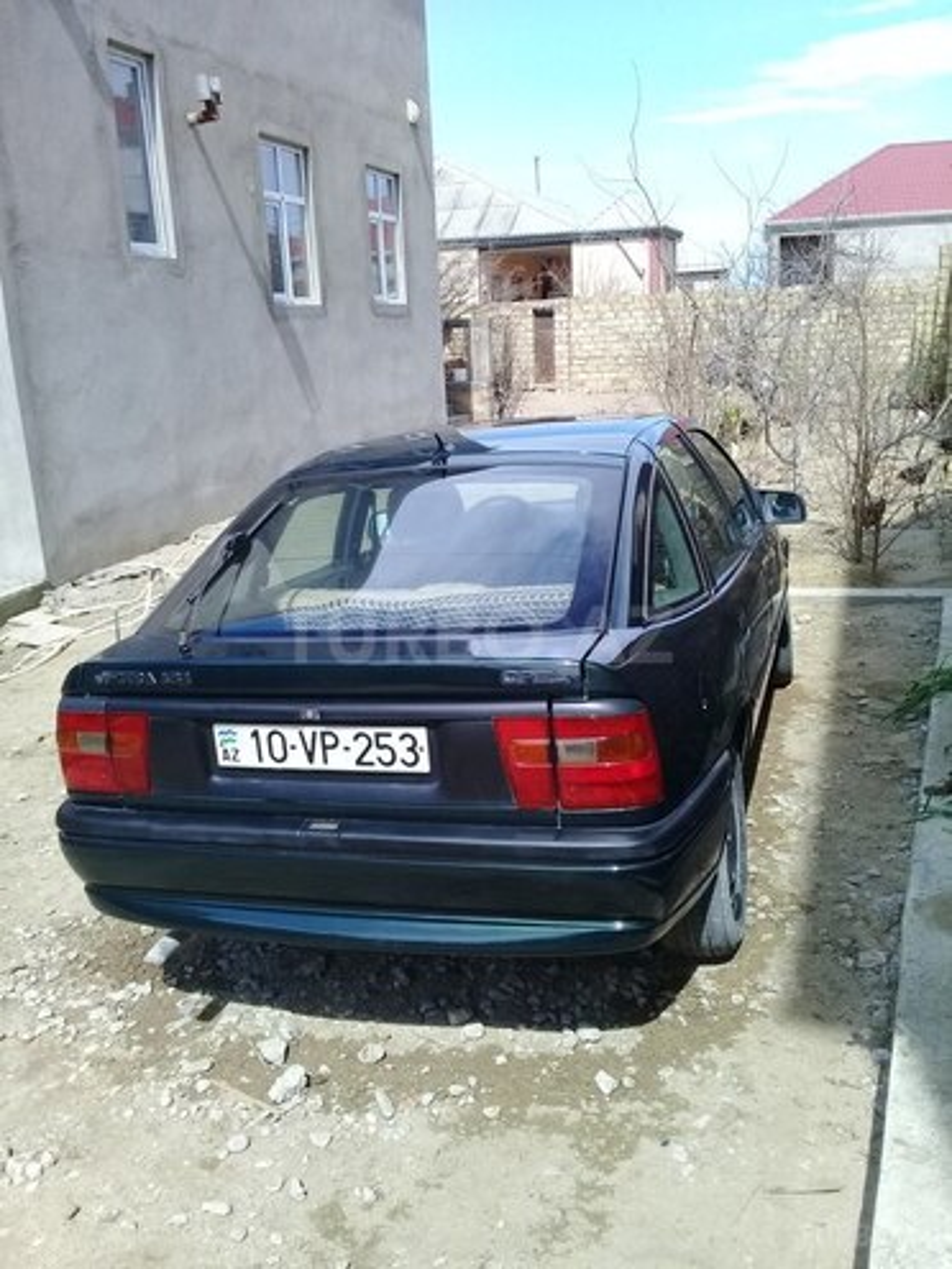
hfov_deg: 45.4
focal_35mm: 31
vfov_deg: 58.4
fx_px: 1137
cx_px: 476
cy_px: 634
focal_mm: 3.3
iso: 50
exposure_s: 1/646
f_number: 2.2
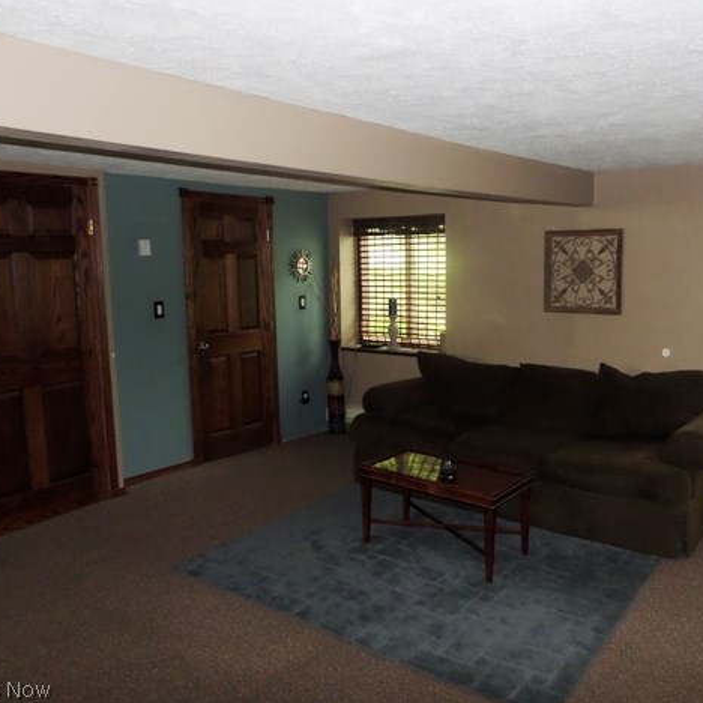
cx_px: 434
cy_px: 345
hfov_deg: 55.1
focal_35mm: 29
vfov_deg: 55.6
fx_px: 666
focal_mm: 4
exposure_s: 1/30
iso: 320
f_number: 3.2
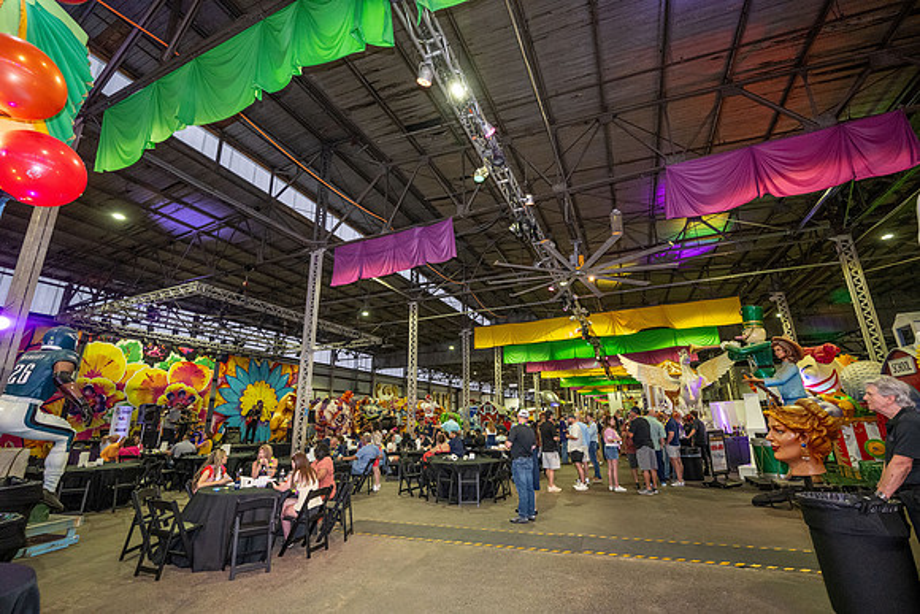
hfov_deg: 98.5
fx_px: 396
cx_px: 460
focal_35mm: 16
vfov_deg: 75.5
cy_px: 307
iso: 2800
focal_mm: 15.5
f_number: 4
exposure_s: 1/125
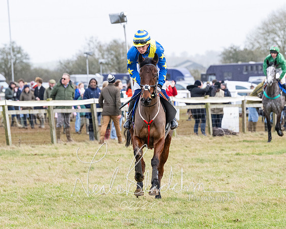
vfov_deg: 5.8
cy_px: 141
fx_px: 2239
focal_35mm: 265
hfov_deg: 7.3
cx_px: 156
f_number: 4
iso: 800
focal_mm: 115
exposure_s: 1/1250
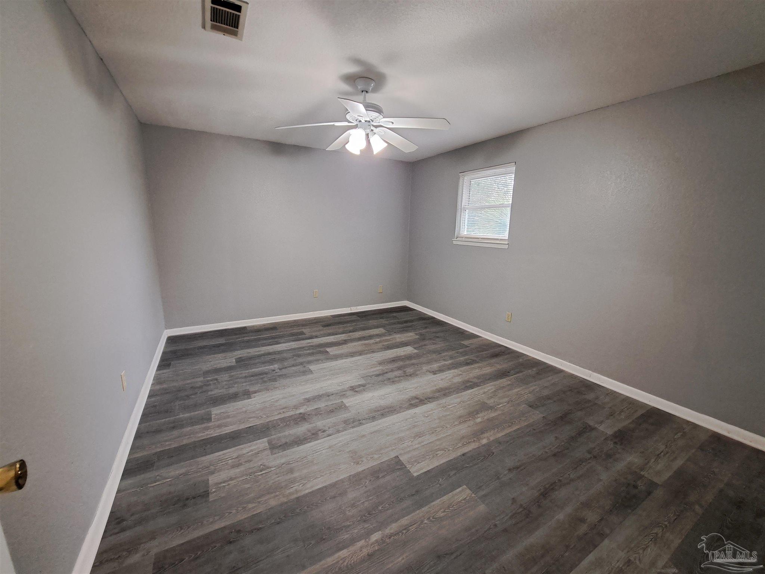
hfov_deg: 106.2
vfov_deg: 89.9
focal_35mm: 13
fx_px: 287
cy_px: 287
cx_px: 382
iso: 250
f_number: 2.2
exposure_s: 1/40
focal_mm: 1.74
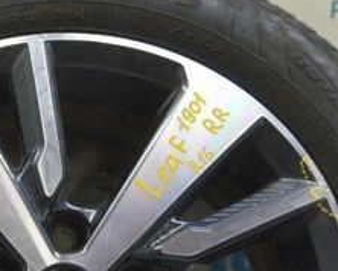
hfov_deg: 12.6
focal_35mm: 136
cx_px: -306
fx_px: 1363
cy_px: 305
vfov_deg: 11.2
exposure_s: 1/20
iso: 400
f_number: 5.6
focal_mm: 21
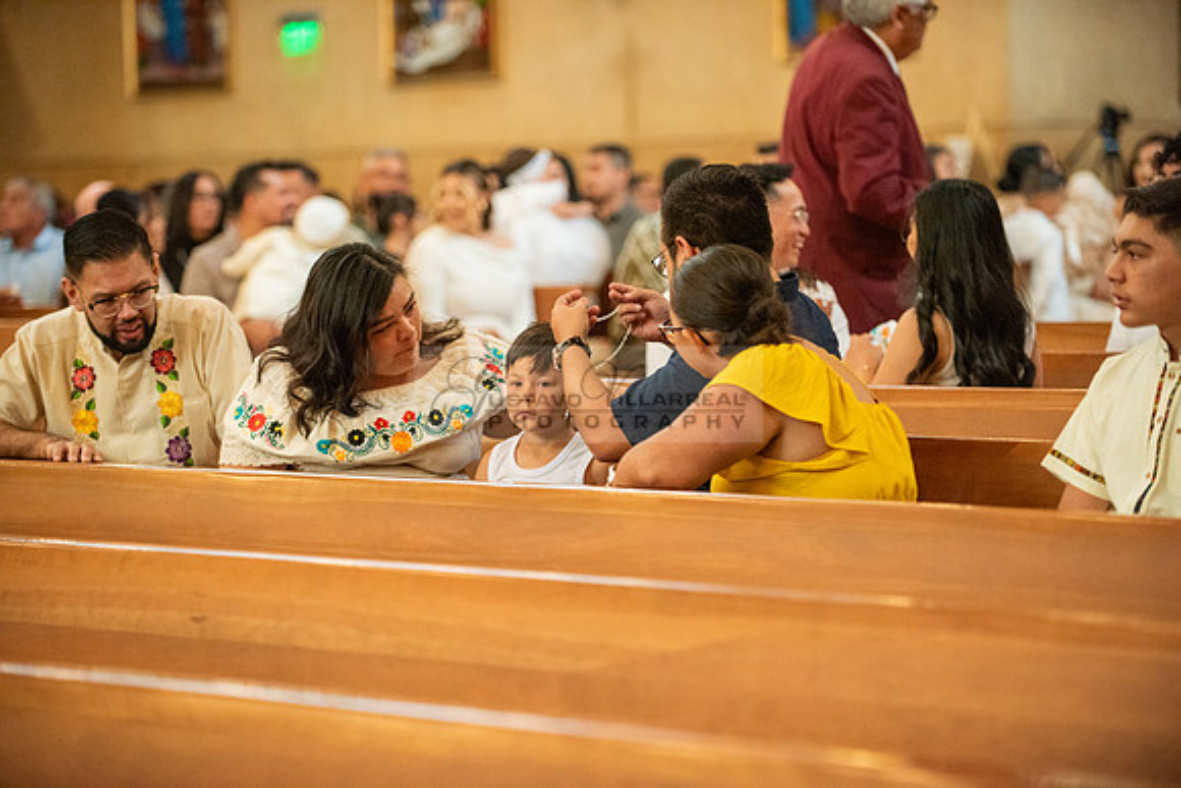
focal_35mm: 130
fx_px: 4266
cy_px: 394
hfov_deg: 15.8
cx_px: 590
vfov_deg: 10.6
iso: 2000
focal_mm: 130
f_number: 2.8
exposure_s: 1/160
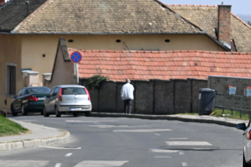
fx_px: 2738
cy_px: 198
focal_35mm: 393
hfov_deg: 5.2
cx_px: 79
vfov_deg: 3.5
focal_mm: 155
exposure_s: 1/3200
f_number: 6.3
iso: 640
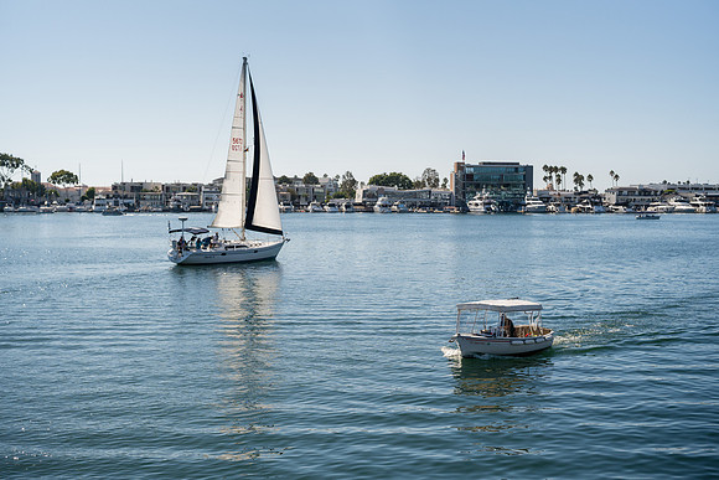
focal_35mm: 50
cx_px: 360
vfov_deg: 27.0
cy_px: 240
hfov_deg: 39.6
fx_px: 999
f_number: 2.8
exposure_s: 1/8000
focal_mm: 50
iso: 160
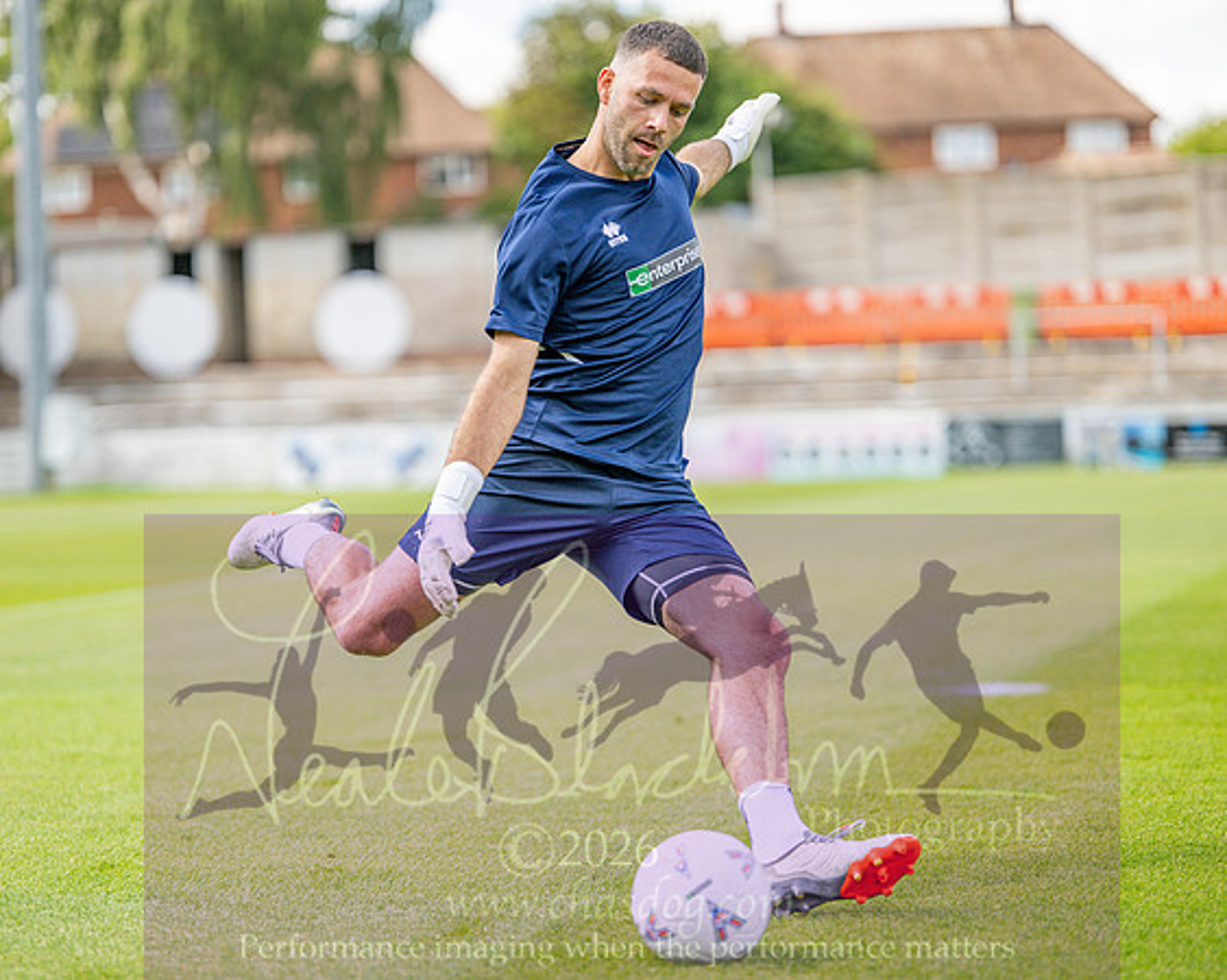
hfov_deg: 20.0
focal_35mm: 96
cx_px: 490
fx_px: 3477
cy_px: 490
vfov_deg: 16.1
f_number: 1.6
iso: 360
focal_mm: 85
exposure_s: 1/6400
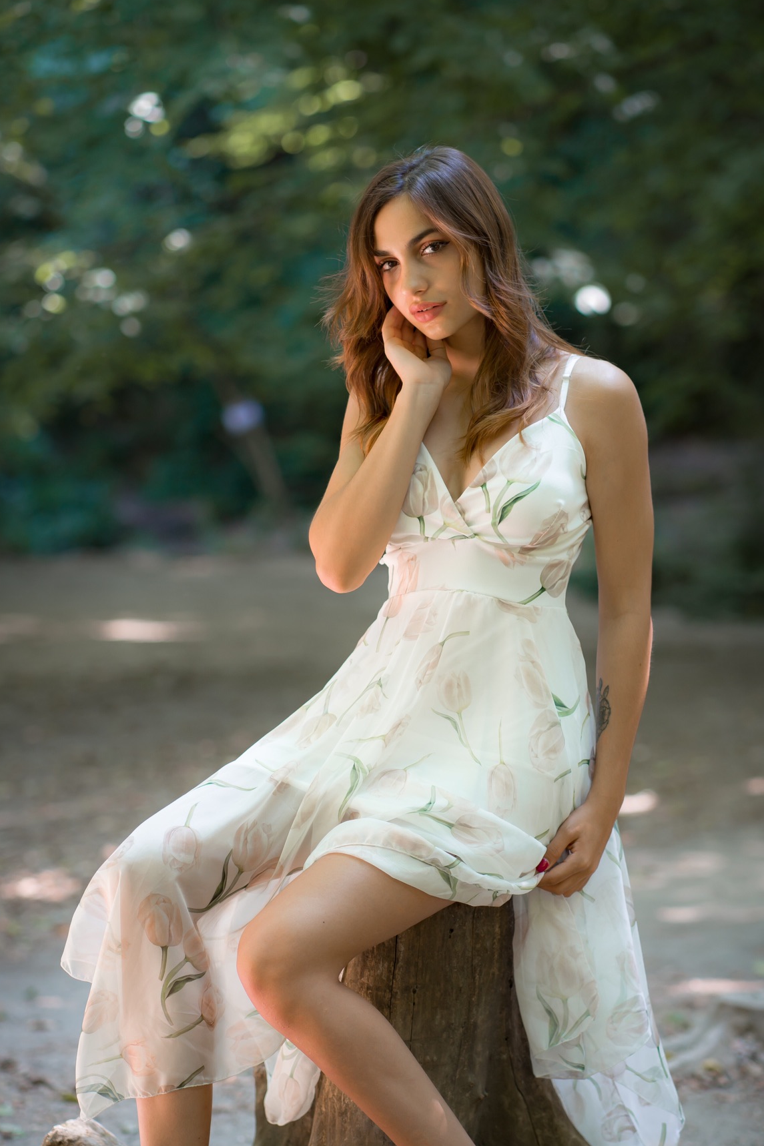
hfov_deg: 12.0
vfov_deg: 17.9
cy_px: 662
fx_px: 3629
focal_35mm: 114
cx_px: 406
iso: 200
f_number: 2.5
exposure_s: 1/100
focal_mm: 85
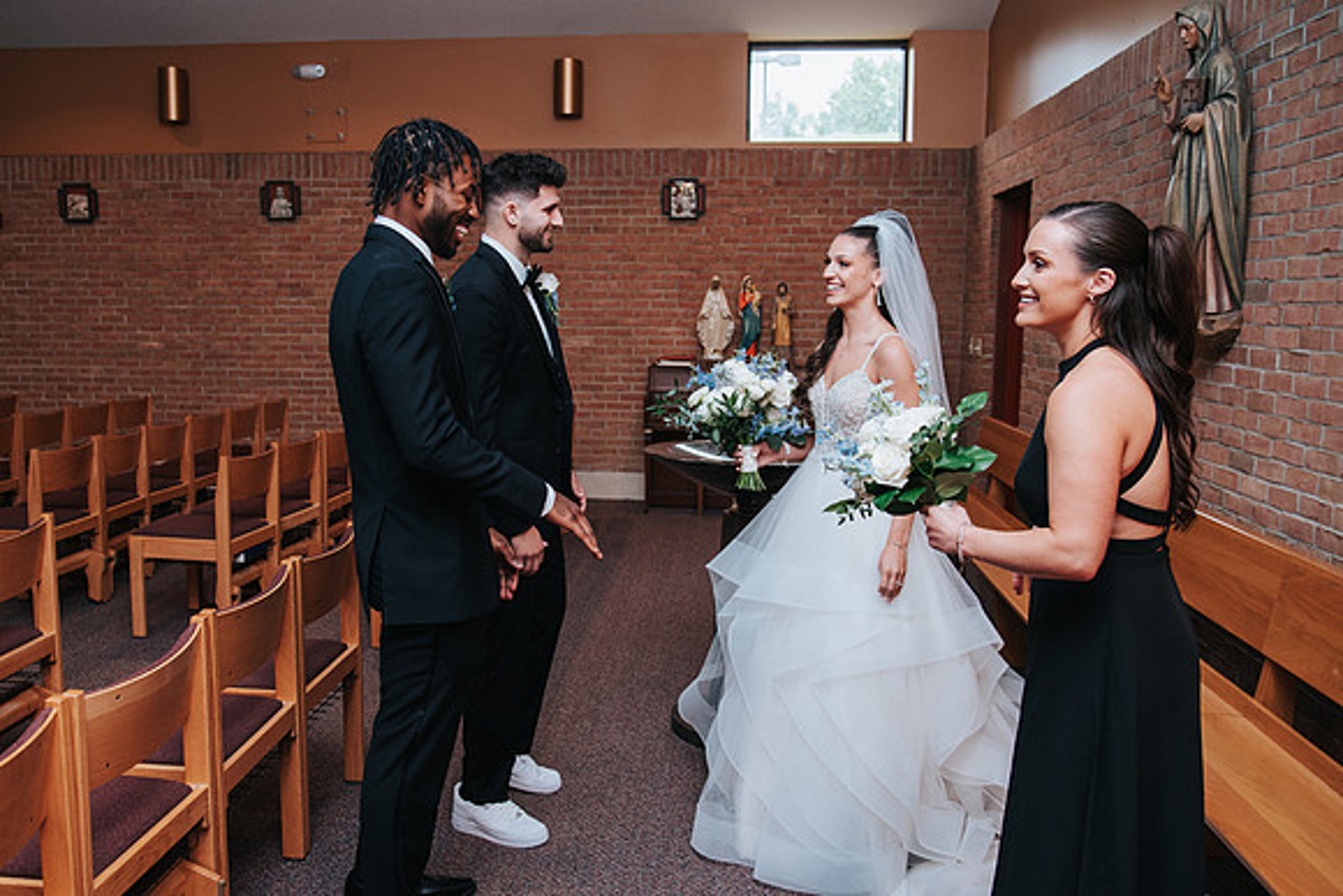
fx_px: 1200
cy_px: 448
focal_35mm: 32
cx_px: 597
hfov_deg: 58.3
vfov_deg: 41.0
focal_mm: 28
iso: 1000
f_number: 4
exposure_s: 1/200
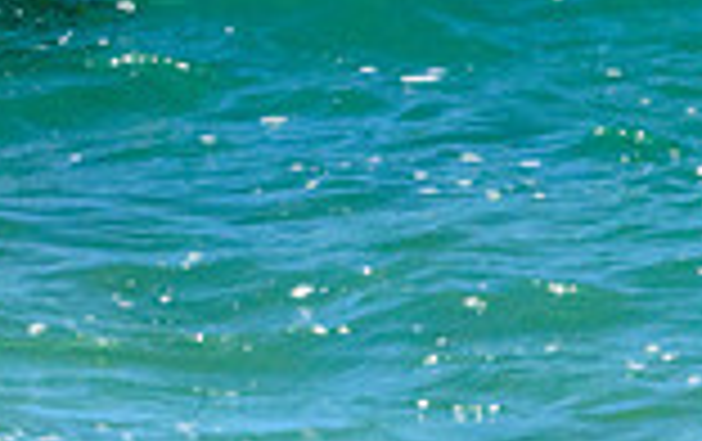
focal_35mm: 2761
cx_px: -571
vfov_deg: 0.5
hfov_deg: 0.8
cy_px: -617
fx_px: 52899
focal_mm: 530
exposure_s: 1/2000
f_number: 10
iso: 1600
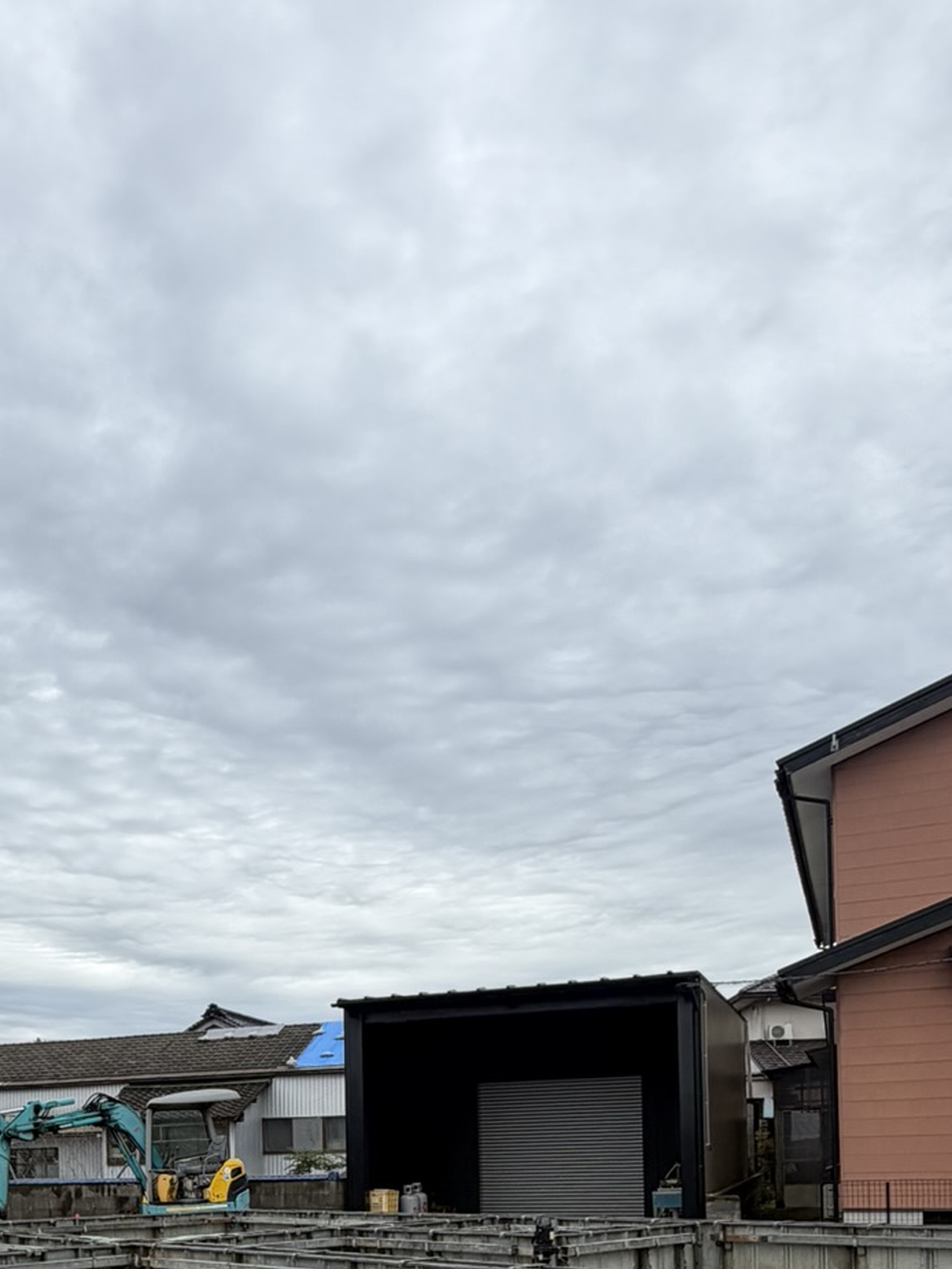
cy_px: 1161
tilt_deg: +2.6
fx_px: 1136
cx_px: 322
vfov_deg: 51.0
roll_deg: +1.2
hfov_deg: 44.8
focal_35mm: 31
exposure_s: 1/770
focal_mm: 2.22
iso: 32
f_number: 2.2
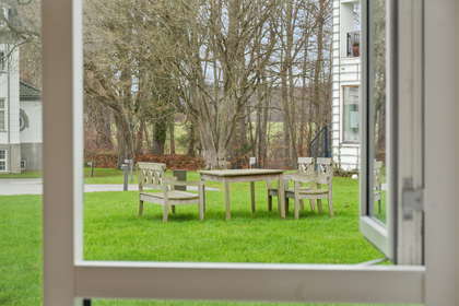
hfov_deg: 19.5
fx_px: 1339
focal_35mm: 105
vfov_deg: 13.0
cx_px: 230
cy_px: 153
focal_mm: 70
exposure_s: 1/6
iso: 200
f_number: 8
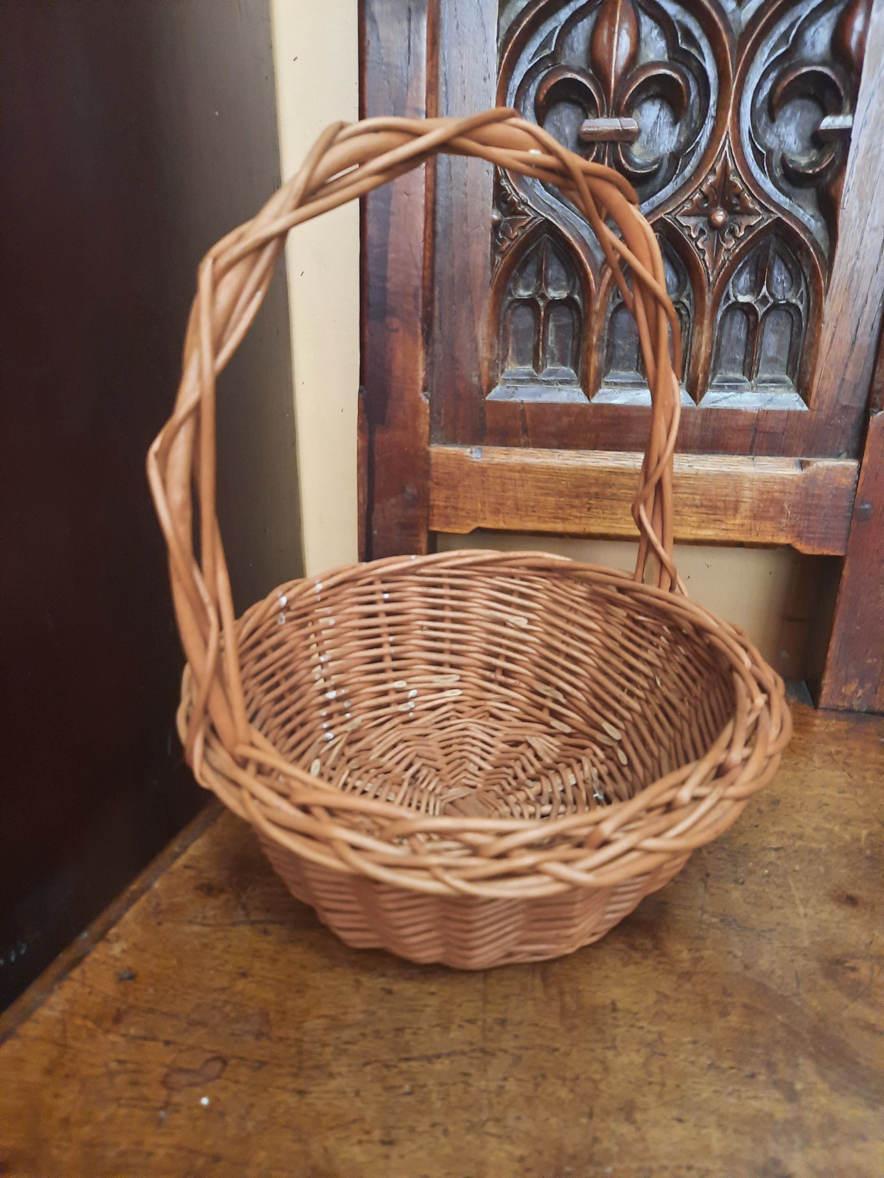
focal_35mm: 25
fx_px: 851
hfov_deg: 54.9
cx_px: 442
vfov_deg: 69.4
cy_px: 589
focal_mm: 4.6
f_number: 2
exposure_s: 1/25
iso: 400
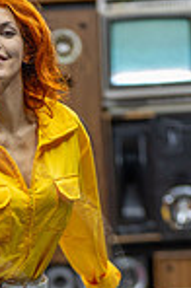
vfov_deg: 7.9
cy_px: 378
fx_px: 2071
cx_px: 0
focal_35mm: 259
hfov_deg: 5.3
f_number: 1.2
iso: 800
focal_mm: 85
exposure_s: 1/250
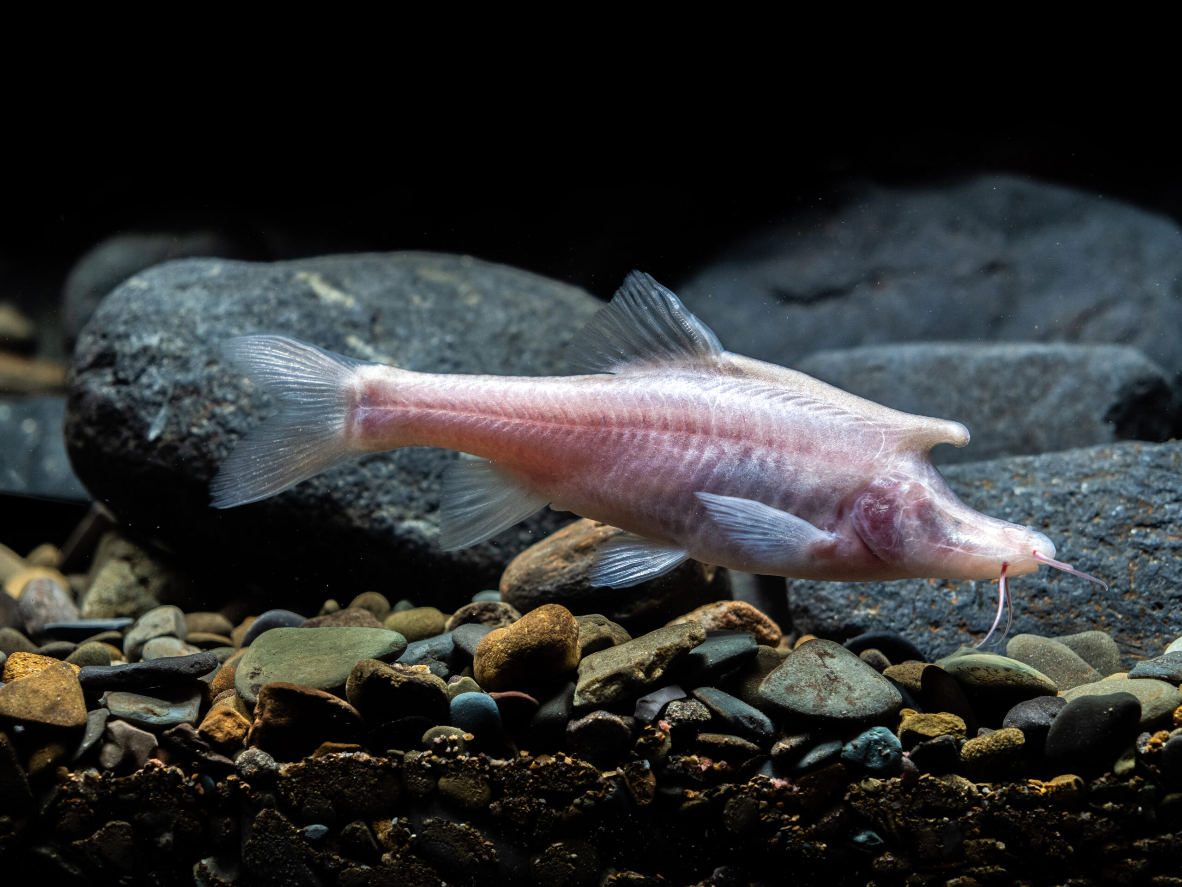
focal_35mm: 90
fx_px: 3073
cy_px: 444
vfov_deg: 16.4
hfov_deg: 21.8
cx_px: 591
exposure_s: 1/250
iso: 200
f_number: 4
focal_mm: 45
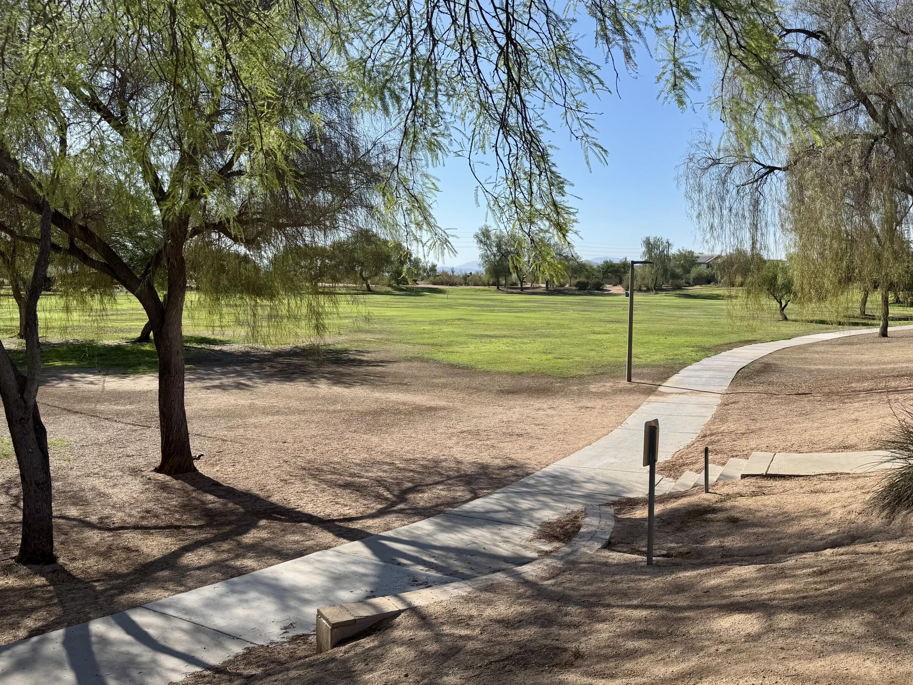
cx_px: 552
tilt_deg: -5.6
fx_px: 791
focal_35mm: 30
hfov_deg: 59.4
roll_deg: -1.1
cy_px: 351
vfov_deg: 46.8
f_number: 1.78
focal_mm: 6.76
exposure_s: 1/4310
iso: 80
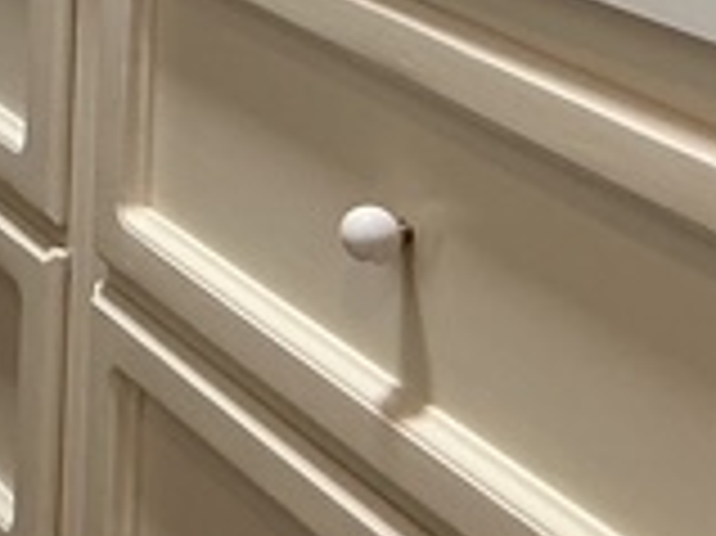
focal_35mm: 117
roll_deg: -0.8
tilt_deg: -7.8
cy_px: -333
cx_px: -374
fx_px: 2418
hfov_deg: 15.5
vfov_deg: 11.9
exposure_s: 1/60
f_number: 1.8
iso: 100
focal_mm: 3
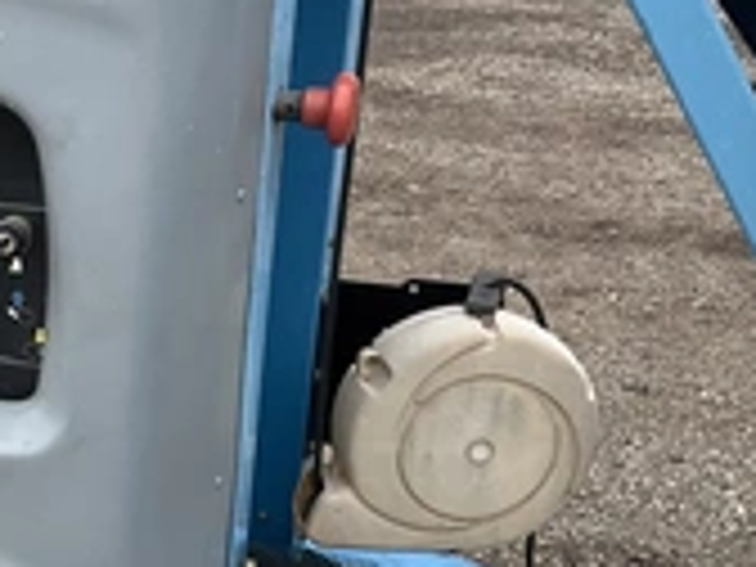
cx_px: -58
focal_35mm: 69
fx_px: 1507
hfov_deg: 26.2
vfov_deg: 21.1
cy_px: 432
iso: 25
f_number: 1.8
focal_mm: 3
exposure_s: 1/635
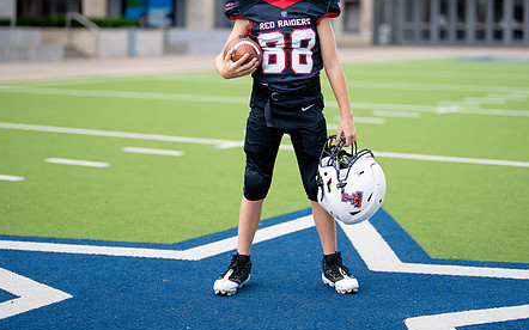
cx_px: 285
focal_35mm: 78
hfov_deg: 26.5
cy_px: 87
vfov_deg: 16.6
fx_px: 1124
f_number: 1.2
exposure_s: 1/1600
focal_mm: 50
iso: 100
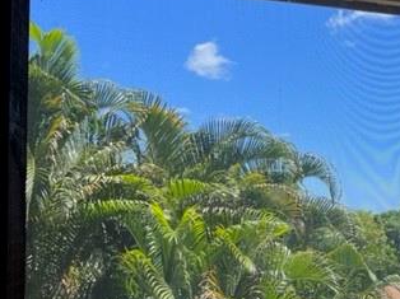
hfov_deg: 33.5
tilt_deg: +1.7
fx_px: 612
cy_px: 204
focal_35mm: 53
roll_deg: +0.2
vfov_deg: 27.3
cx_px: 387
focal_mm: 5.1
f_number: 1.6
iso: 50
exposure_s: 1/1404
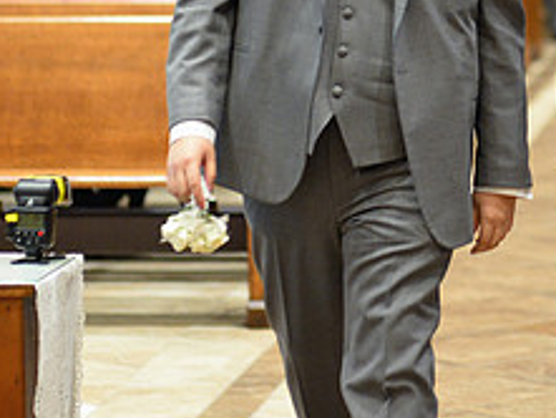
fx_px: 3439
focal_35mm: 214
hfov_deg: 9.2
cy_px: -60
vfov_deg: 6.9
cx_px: 599
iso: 3200
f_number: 2.2
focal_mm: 85
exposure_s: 1/200
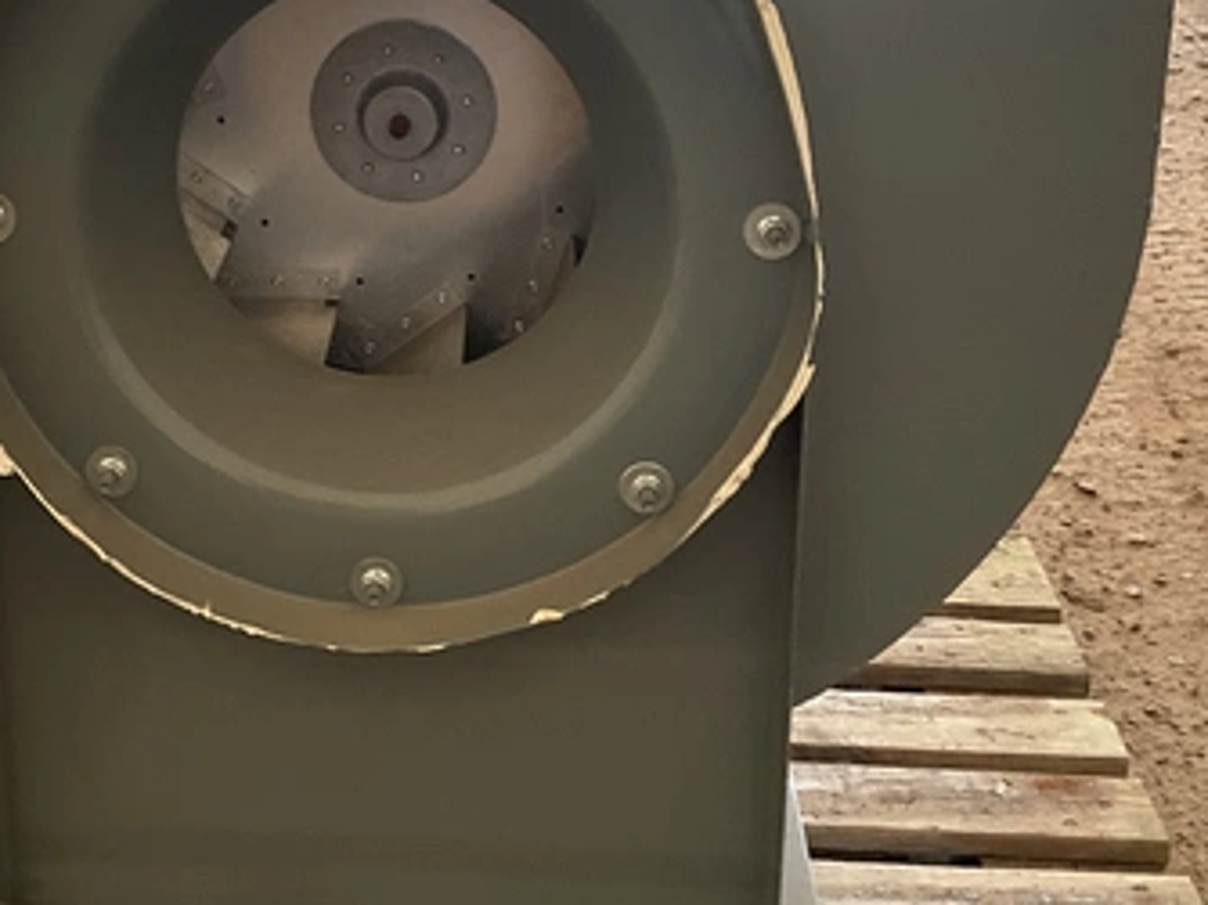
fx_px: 2268
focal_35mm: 65
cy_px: 312
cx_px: 321
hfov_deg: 29.4
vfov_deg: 22.5
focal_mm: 3
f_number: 1.8
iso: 64
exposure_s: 1/84
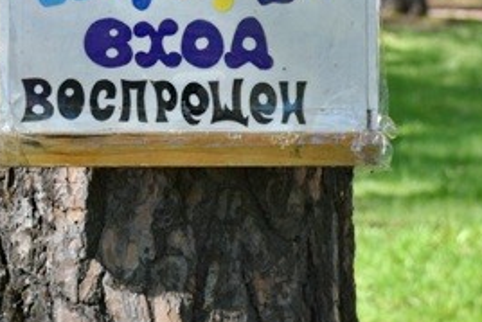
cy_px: -149
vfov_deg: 6.5
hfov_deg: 9.7
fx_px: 2800
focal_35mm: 209
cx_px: -97
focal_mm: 70
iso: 200
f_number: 6.3
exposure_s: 1/320
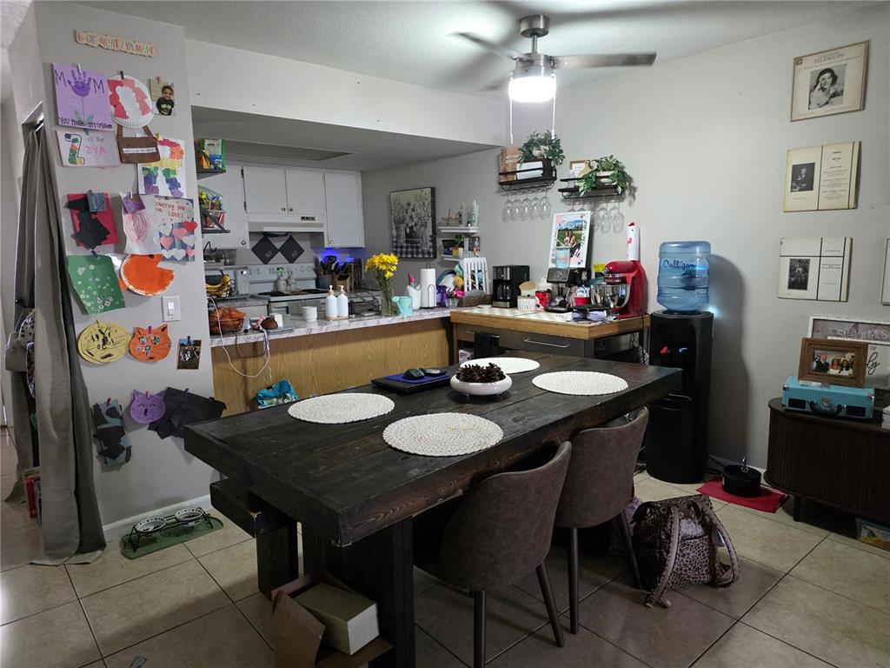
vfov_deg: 58.9
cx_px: 445
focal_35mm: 23
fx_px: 591
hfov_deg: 73.9
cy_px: 334
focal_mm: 6.25
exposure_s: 1/120
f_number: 1.7
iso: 2000
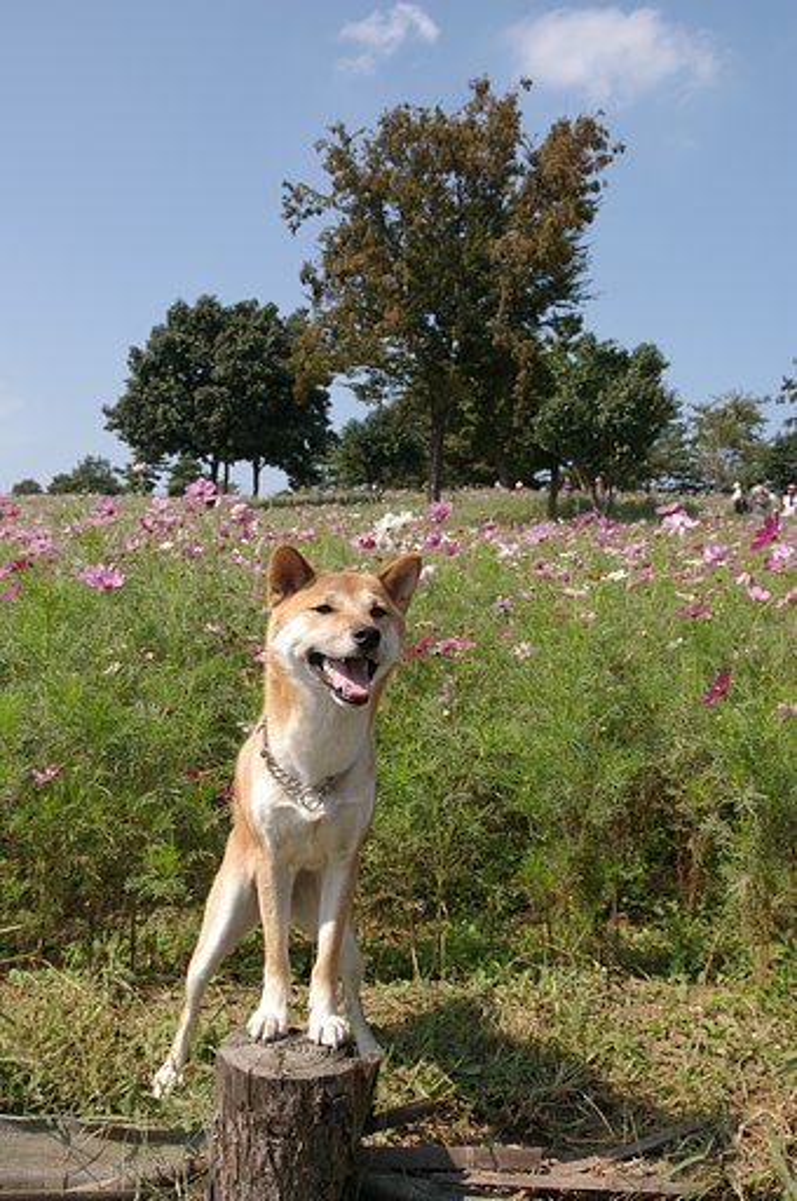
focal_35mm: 34
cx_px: 398
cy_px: 600
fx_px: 1149
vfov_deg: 55.2
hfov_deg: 38.3
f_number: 8
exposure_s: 1/500
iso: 200
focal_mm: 23
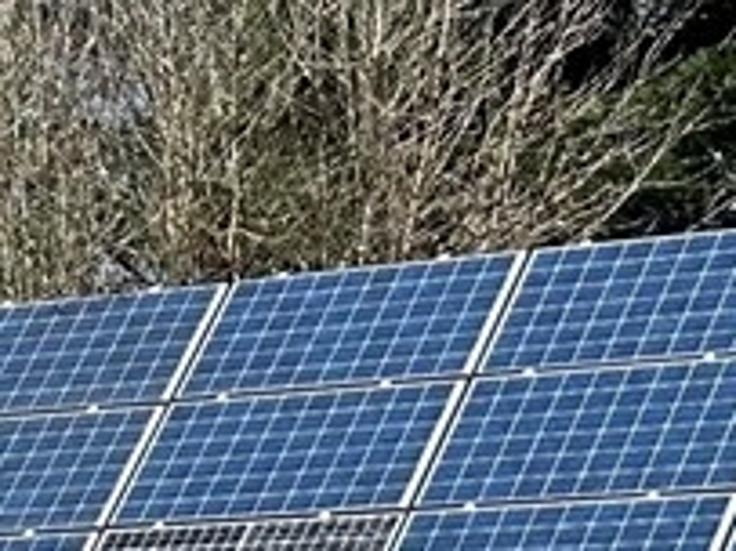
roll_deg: +1.5
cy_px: 1142
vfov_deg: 7.0
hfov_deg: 8.3
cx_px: -1396
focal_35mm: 205
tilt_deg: -3.3
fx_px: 4356
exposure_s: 1/3165
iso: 50
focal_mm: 5.7
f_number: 1.5
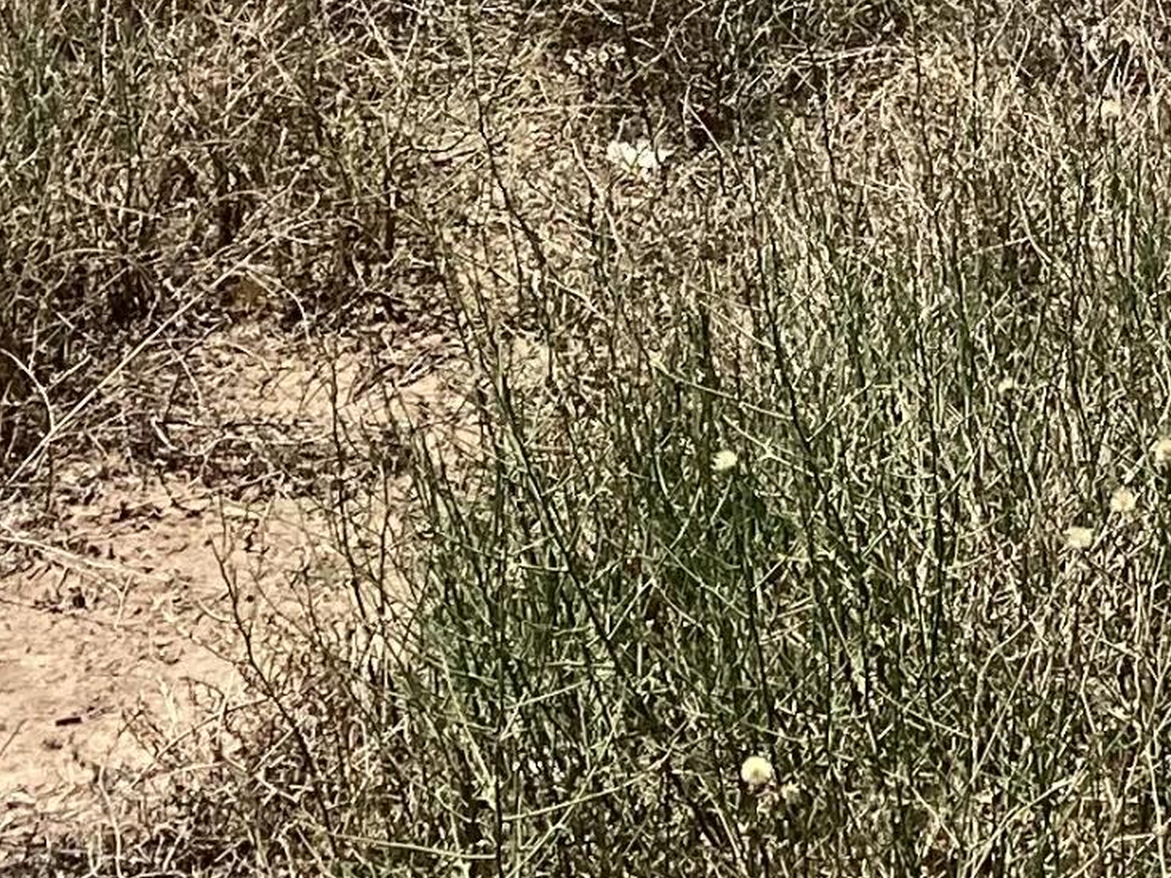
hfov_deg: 15.1
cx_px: 1283
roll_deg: +3.1
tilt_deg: -10.8
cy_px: -795
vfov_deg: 10.8
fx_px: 4296
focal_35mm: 127
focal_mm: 3.3
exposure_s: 1/1852
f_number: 2.4
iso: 25
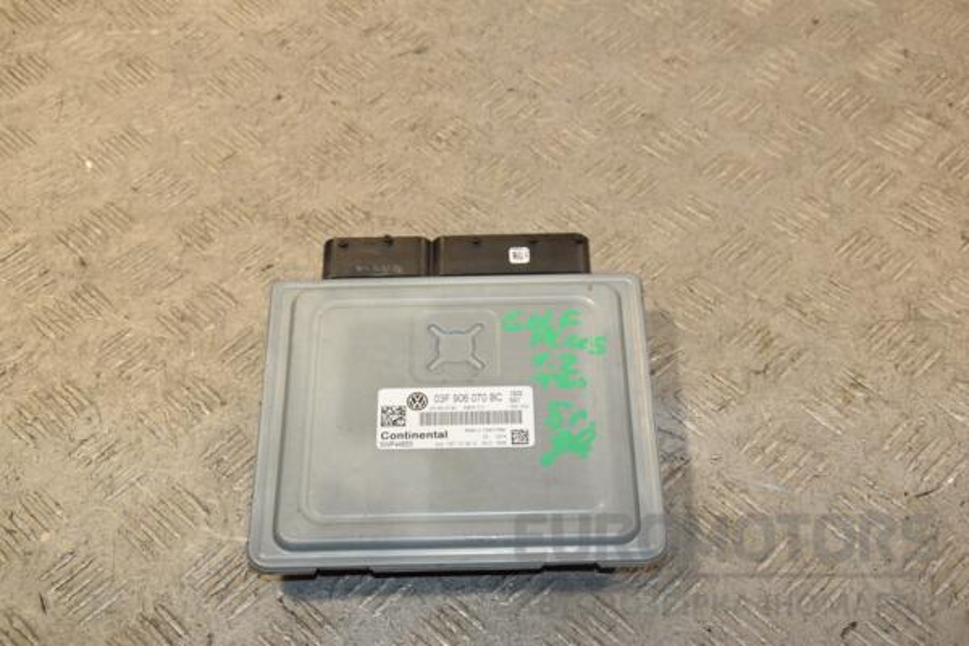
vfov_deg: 25.8
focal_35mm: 52
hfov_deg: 37.9
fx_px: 1413
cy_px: 323
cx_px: 484
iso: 800
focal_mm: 35
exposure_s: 1/200
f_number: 7.1
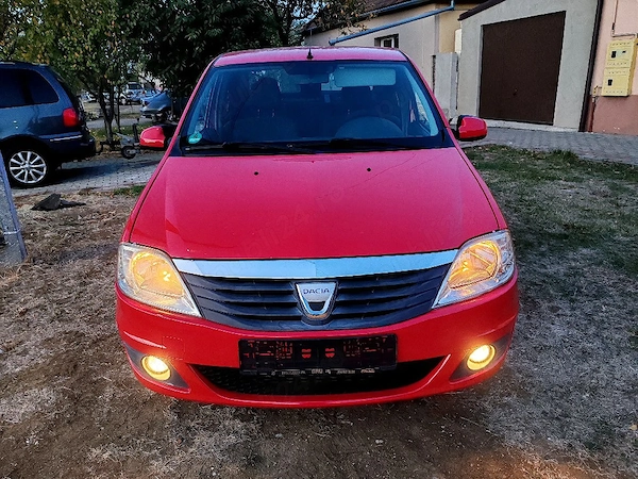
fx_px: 498
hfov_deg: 65.3
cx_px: 319
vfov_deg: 51.4
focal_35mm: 27
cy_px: 240
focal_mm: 6.12
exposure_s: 1/100
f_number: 1.9
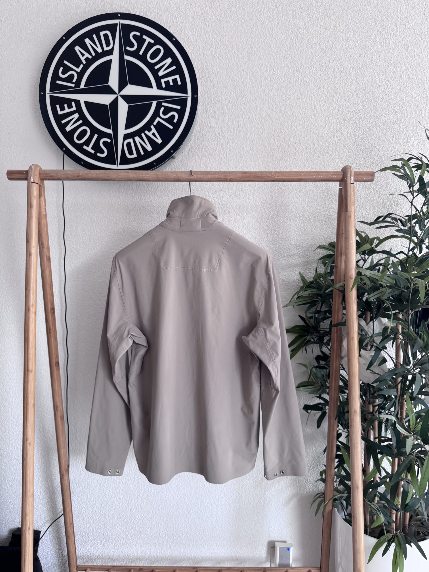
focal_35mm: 24
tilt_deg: -1.0
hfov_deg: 56.8
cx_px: 214
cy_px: 286
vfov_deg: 71.6
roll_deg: +0.7
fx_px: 397
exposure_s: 1/121
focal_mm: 6.76
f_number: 1.78
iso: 200
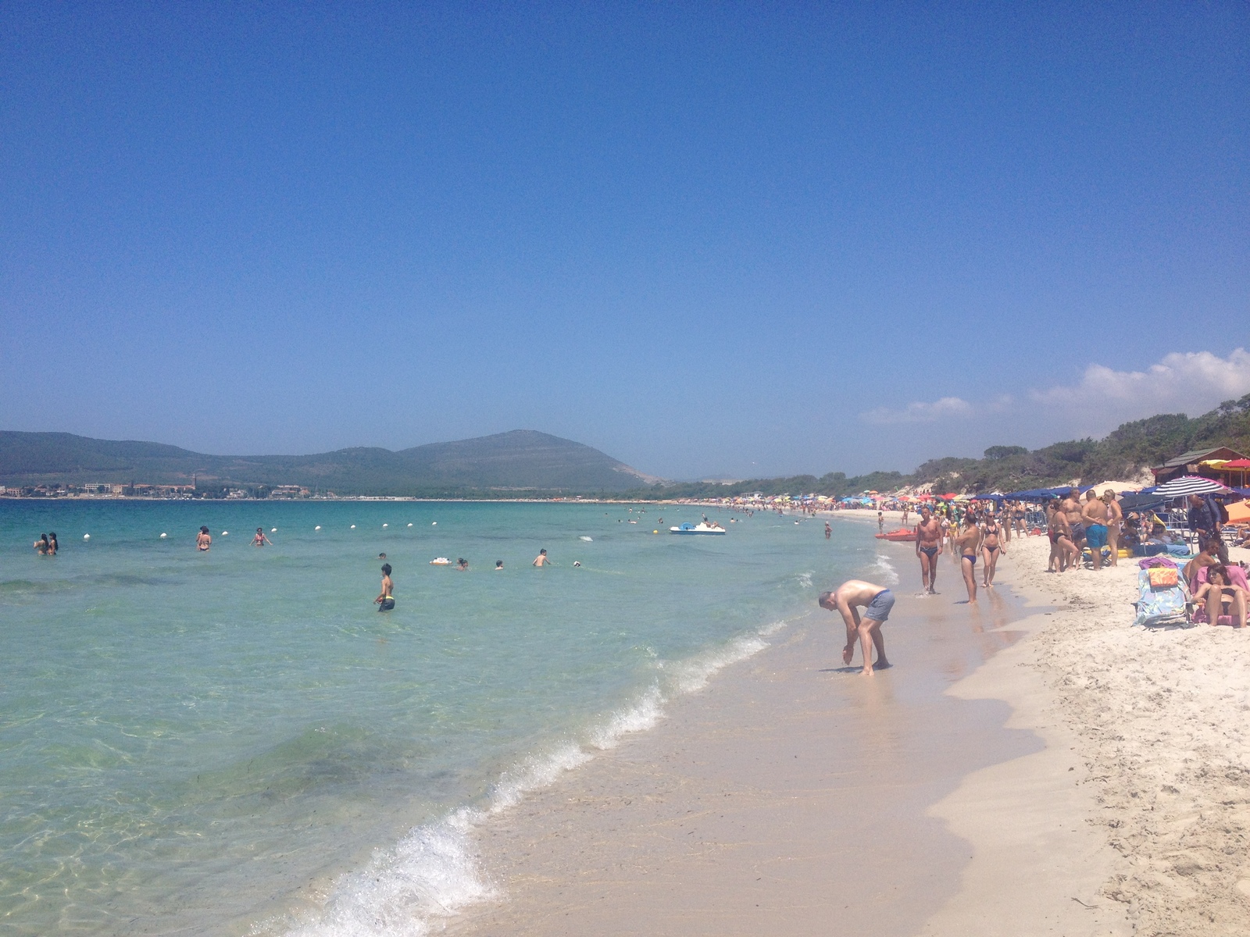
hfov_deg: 52.6
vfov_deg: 40.7
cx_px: 625
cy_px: 468
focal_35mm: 35
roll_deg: -0.5
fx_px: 1264
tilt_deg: -1.3
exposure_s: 1/2907
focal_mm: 4.28
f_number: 2.4
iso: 50
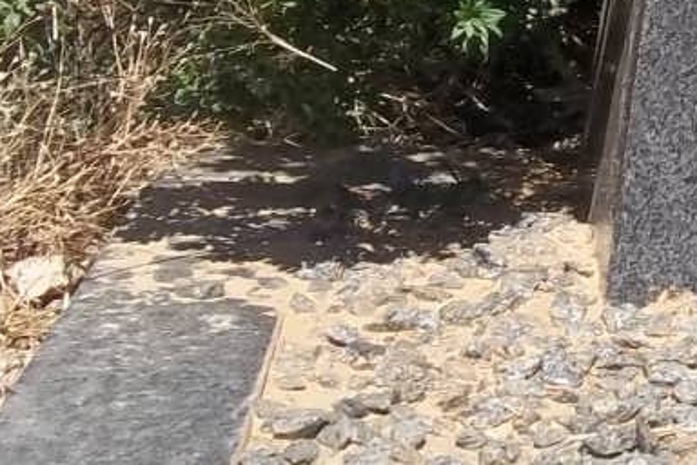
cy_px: 107
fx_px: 2013
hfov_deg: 18.5
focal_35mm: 104
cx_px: 853
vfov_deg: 13.1
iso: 80
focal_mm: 5.7
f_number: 5.5
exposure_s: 1/400
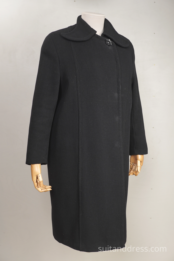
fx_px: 348
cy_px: 130
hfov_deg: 28.1
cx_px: 87
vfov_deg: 41.1
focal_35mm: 48
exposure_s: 1/20
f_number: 4
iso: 200
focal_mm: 32
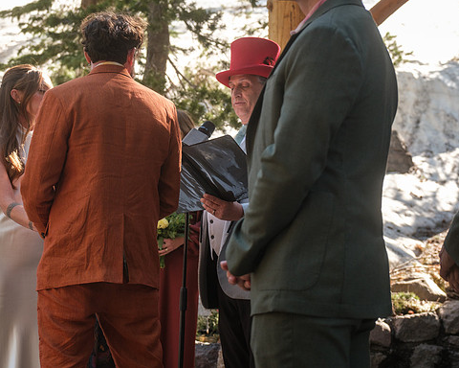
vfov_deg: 18.1
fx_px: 1155
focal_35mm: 85
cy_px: 184
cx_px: 246
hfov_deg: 22.5
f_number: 4
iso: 400
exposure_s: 1/420
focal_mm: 50
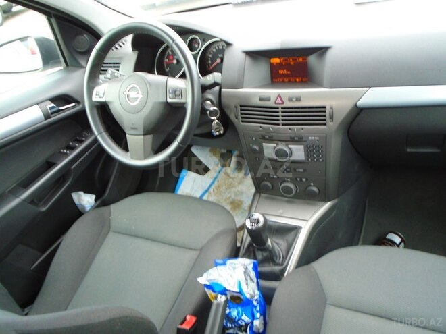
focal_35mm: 31
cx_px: 223
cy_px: 167
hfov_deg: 58.4
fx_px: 399
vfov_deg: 45.4
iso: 100
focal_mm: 5.5
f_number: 3.5
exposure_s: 1/30
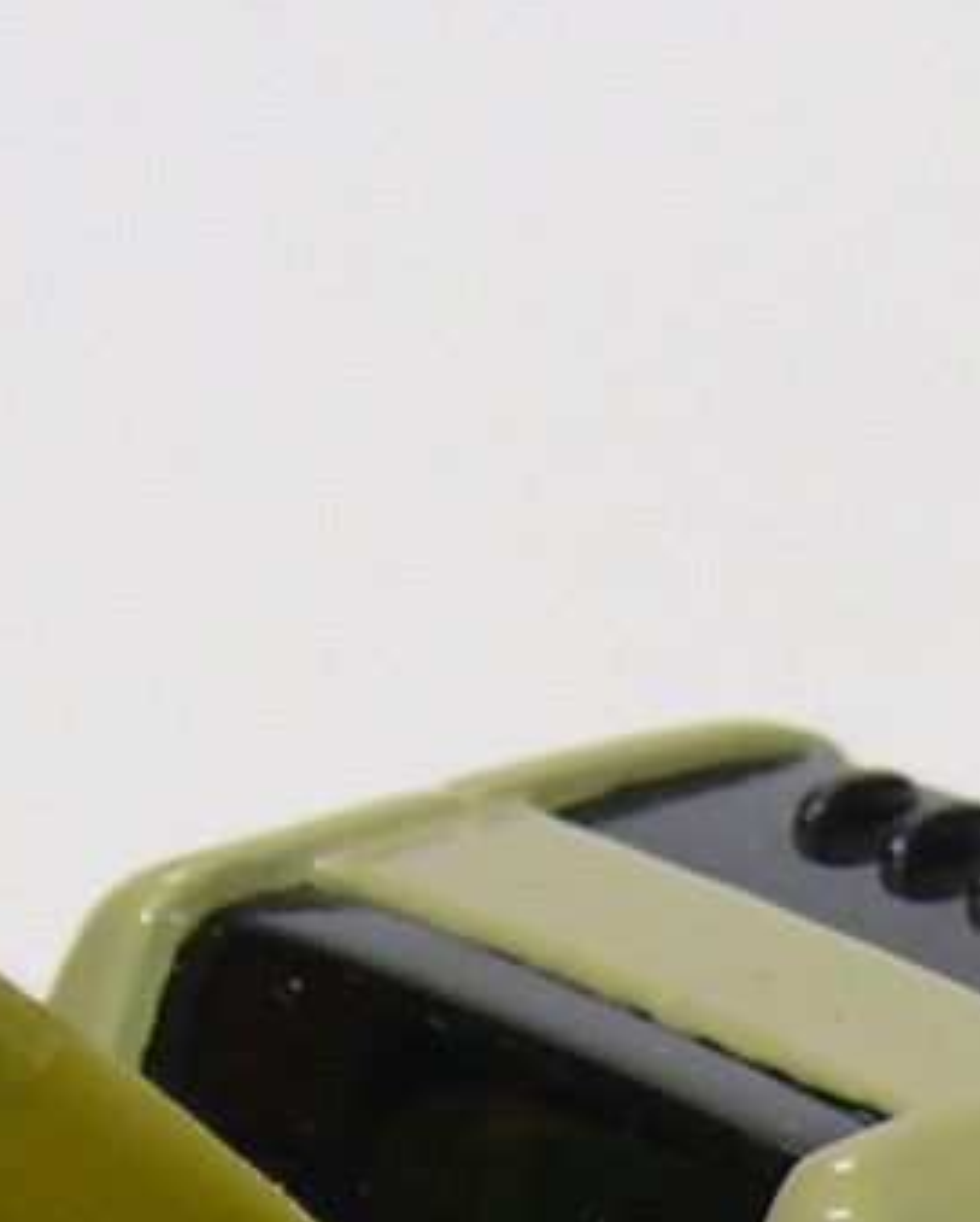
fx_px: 14881
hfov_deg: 3.8
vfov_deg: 4.7
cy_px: 1862
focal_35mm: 411
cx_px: 83
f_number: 4
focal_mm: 12.5
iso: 100
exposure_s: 1/30
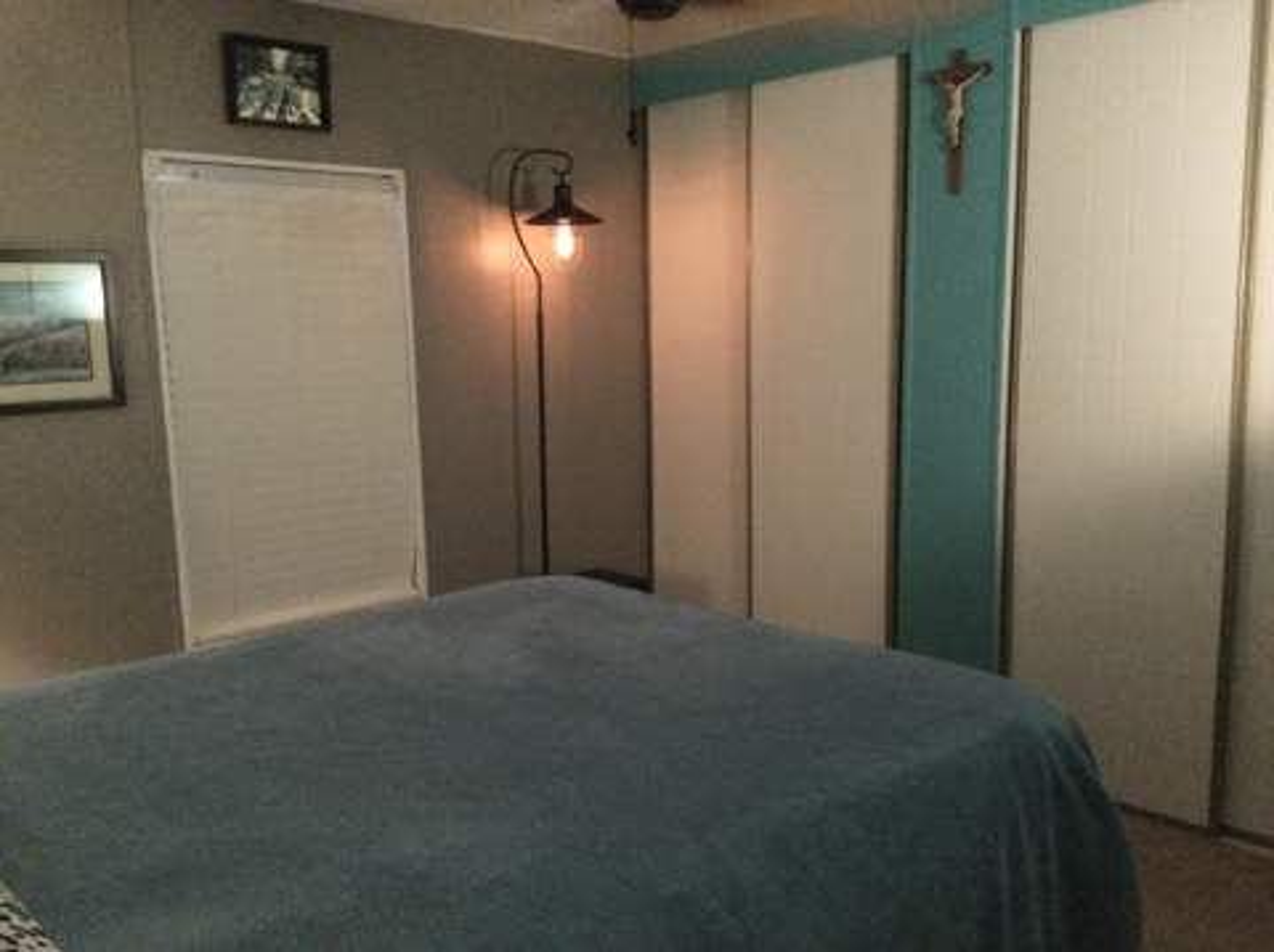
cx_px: 637
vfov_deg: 45.4
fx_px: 1140
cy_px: 476
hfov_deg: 58.4
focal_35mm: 31
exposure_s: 1/15
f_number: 2.4
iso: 800
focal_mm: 3.3
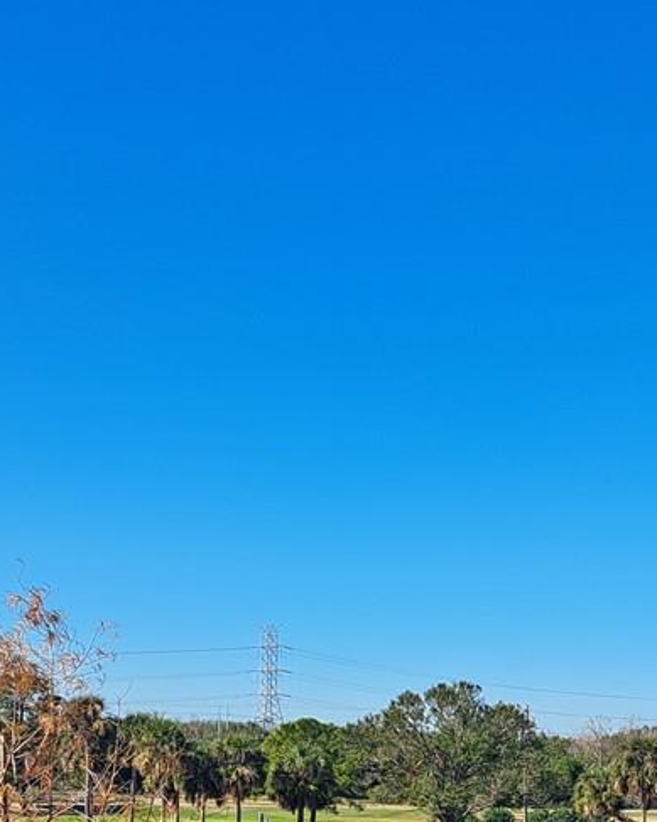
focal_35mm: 77
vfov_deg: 23.2
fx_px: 1873
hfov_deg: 19.8
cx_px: 426
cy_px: 917
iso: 50
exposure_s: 1/1406
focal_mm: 5.23
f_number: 1.8
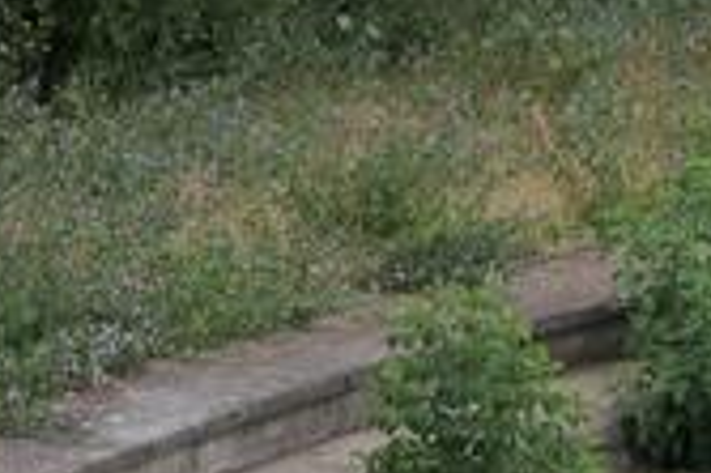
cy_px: 1040
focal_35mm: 245
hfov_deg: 8.2
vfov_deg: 5.4
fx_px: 4834
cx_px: -370
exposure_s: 1/1000
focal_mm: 34
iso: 125
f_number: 4
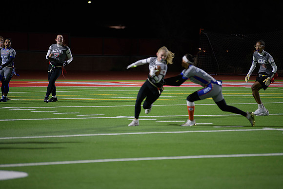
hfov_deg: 10.3
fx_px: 1573
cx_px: 142
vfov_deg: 6.9
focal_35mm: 200
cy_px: 94
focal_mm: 200
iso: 900
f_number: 2.8
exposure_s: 1/200
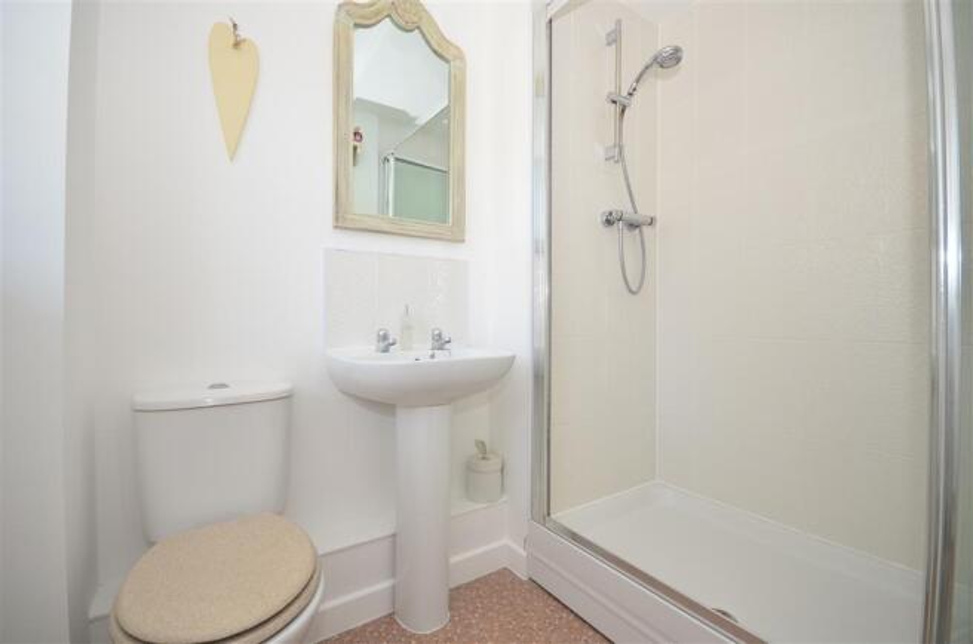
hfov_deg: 100.5
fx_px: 404
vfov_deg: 77.0
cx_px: 486
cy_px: 322
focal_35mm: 15
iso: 200
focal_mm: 10
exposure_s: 1/30
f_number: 5
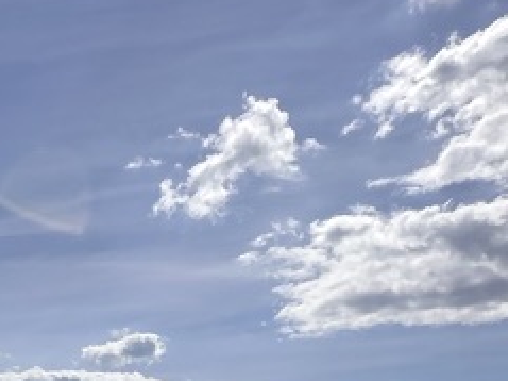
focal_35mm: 60
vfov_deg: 20.6
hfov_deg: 28.1
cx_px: -104
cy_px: 583
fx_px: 880
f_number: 2.2
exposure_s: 1/4651
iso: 50
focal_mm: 2.22
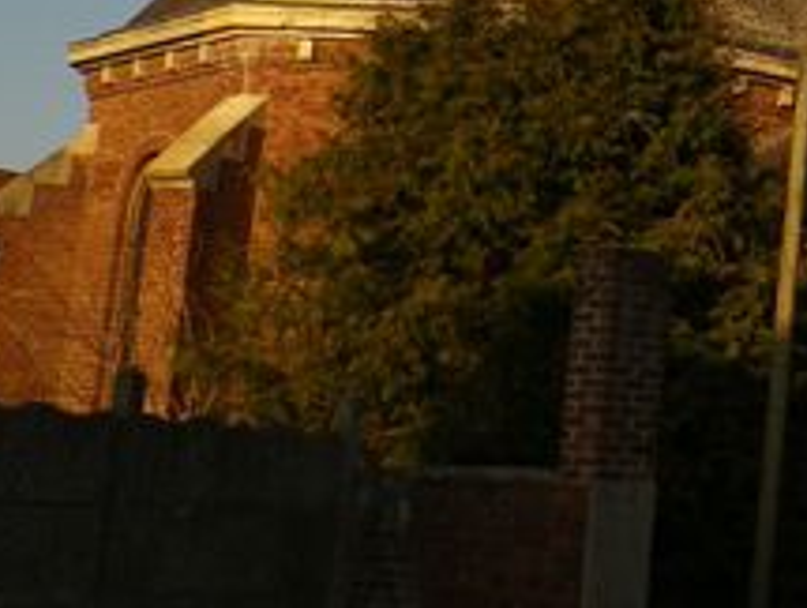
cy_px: -139
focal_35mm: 101
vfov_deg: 14.2
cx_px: 1055
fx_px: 2359
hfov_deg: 18.1
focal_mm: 6.1
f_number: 9.2
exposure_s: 1/125
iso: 80
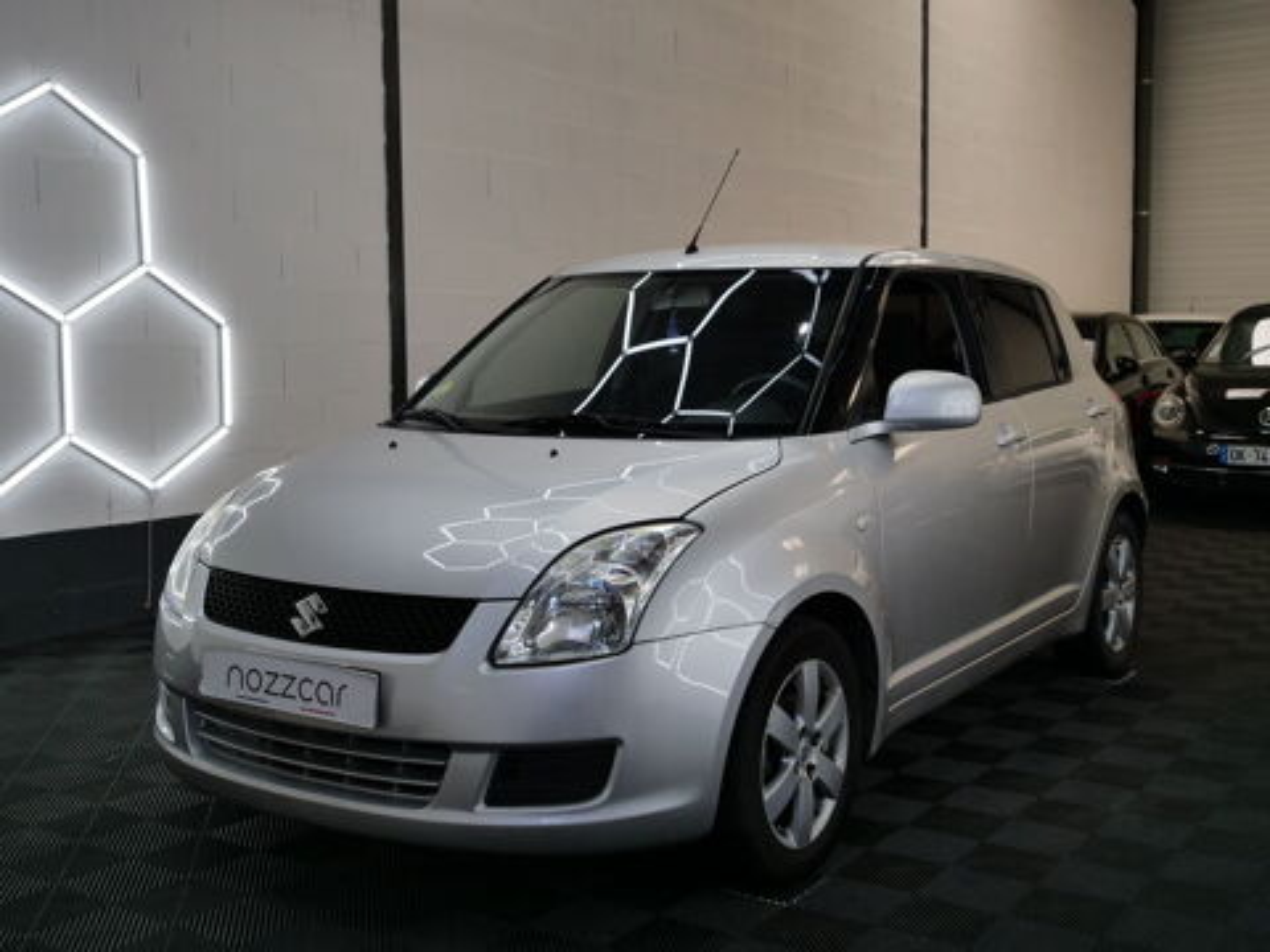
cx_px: 635
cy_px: 476
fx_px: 1468
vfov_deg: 36.0
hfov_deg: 46.8
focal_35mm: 40
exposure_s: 1/125
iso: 200
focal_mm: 20
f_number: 3.3
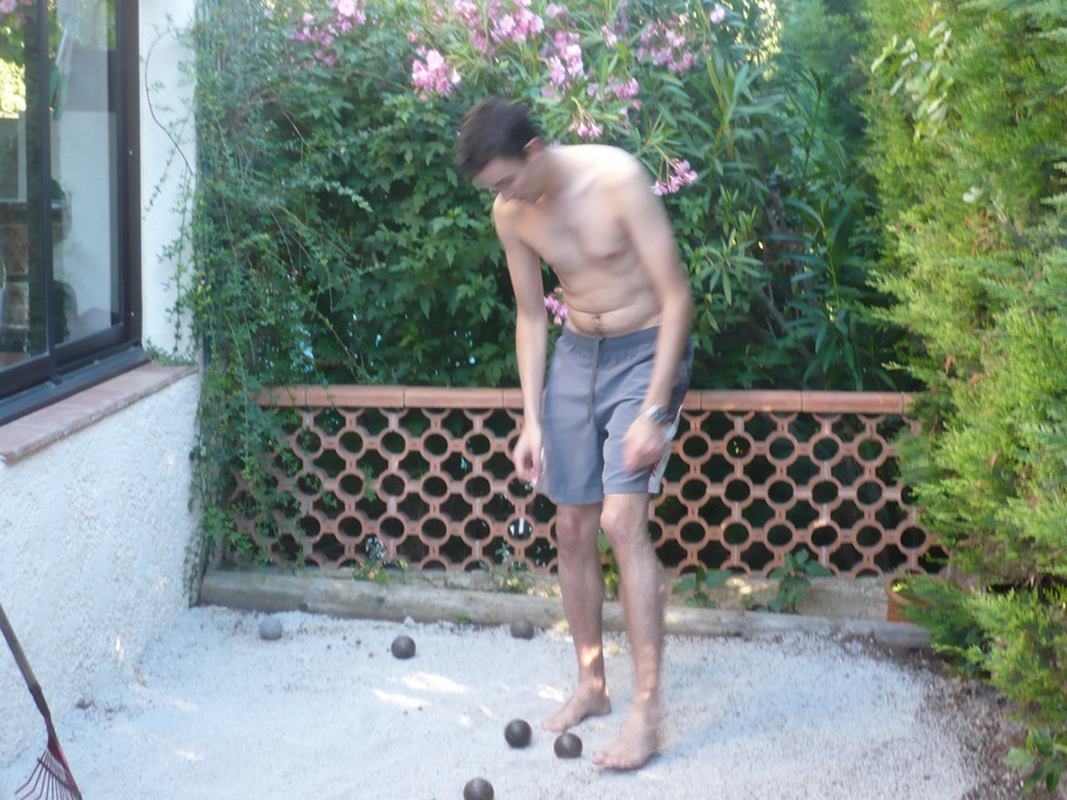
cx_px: 534
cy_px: 400
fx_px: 2158
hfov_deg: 27.8
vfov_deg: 21.0
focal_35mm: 70
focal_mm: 11.5
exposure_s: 1/30
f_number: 4
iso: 200
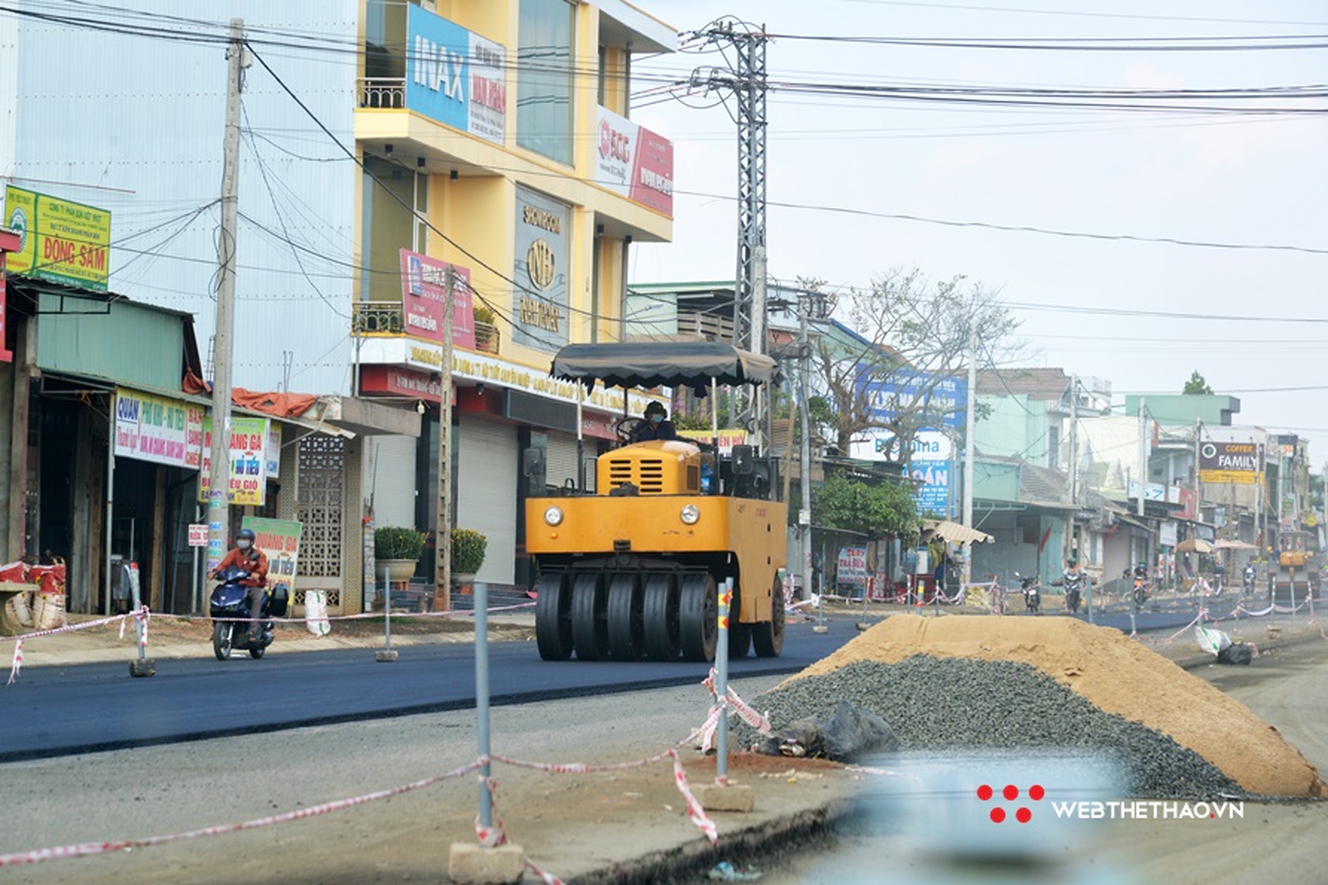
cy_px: 444
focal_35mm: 121
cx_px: 663
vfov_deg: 11.3
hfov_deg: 16.9
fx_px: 4462
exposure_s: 1/400
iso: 400
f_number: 8
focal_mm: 120
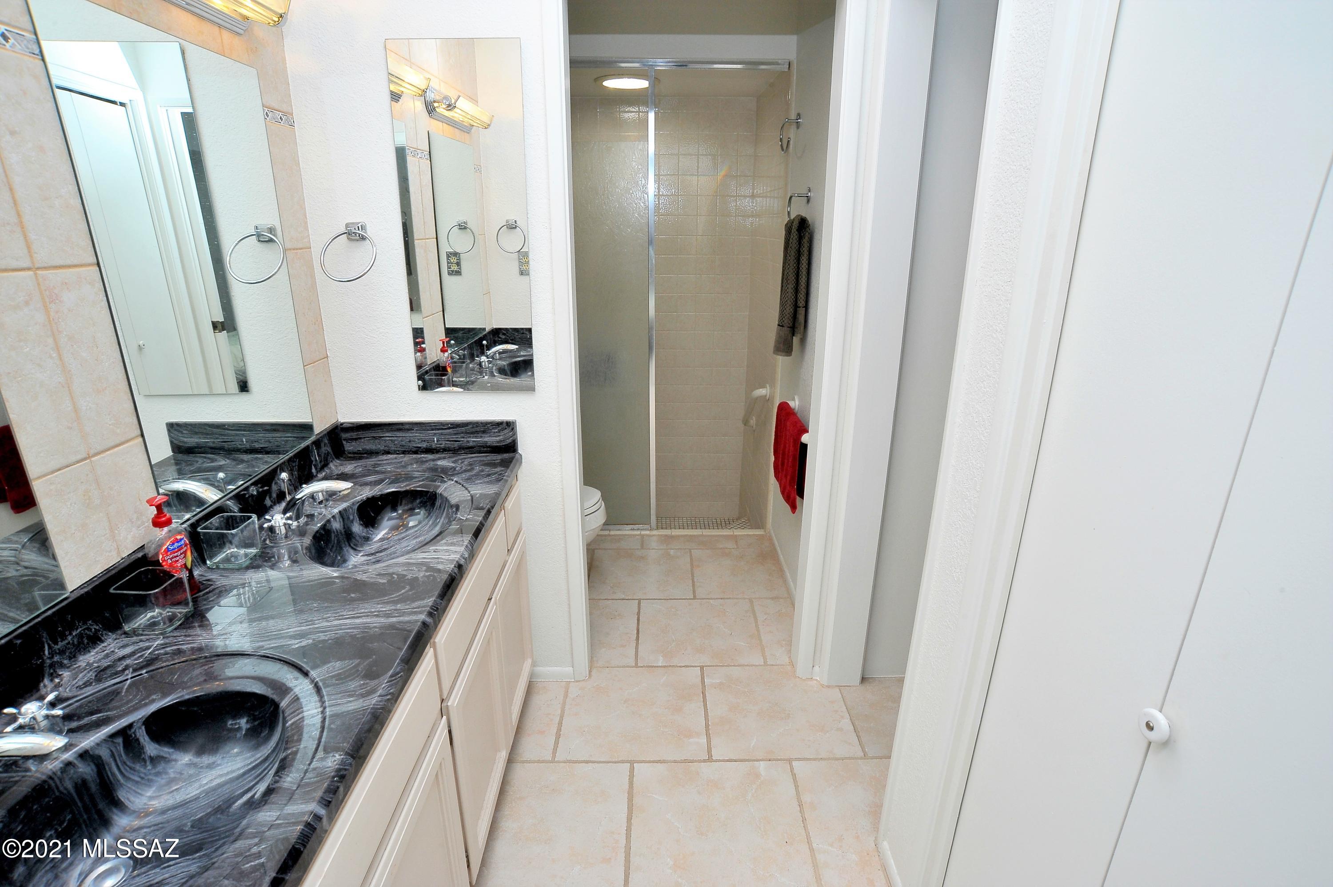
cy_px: 444
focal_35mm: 18
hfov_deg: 90.0
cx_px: 666
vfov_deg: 67.3
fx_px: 666
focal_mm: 18
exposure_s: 1/50
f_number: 16
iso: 640
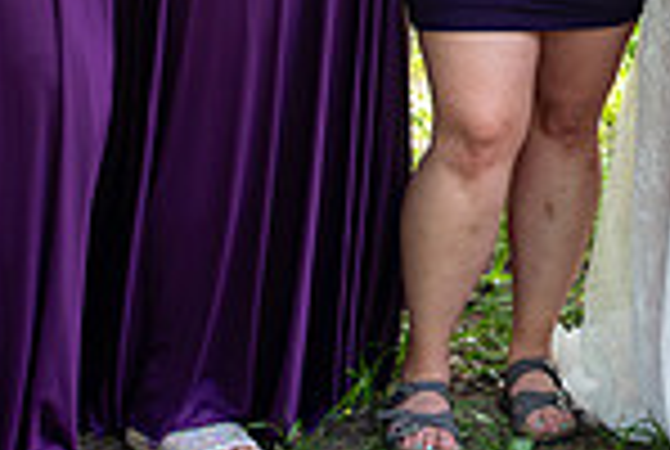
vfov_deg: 8.5
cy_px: -354
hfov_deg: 12.8
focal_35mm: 156
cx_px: 800
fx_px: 2909
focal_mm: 35
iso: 250
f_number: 5
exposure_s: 1/125
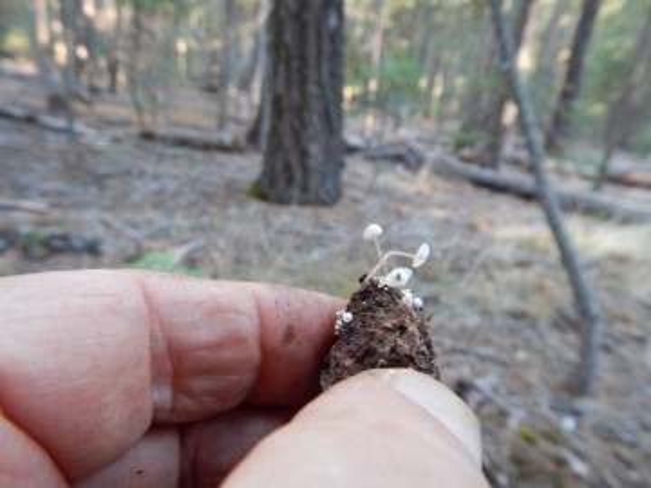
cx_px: 326
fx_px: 414
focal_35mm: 22
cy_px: 244
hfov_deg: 76.4
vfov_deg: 61.1
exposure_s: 1/25
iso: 400
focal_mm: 4
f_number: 3
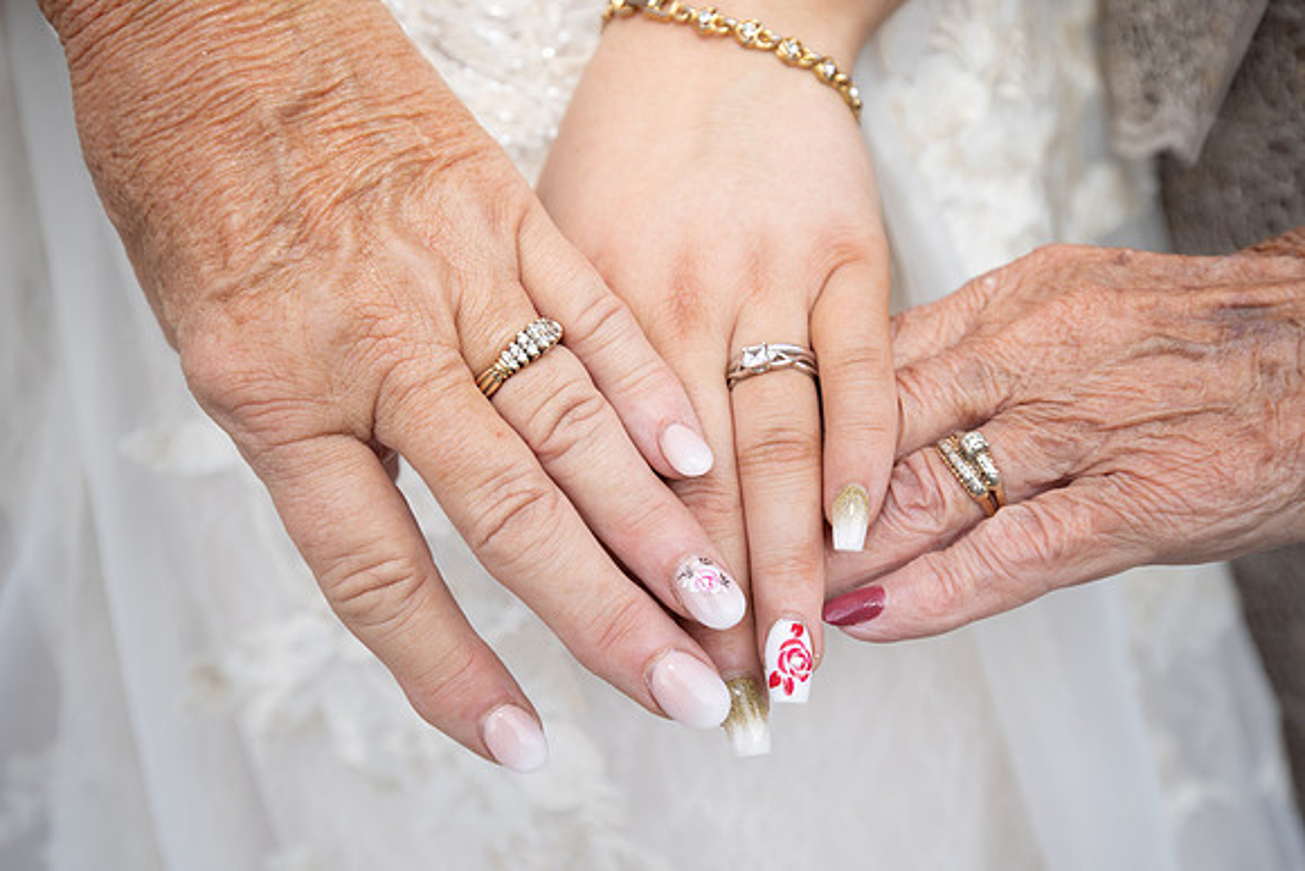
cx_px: 652
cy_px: 436
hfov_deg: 60.3
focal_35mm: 31
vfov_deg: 42.3
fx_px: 1124
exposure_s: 1/80
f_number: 4.5
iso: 200
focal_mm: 31
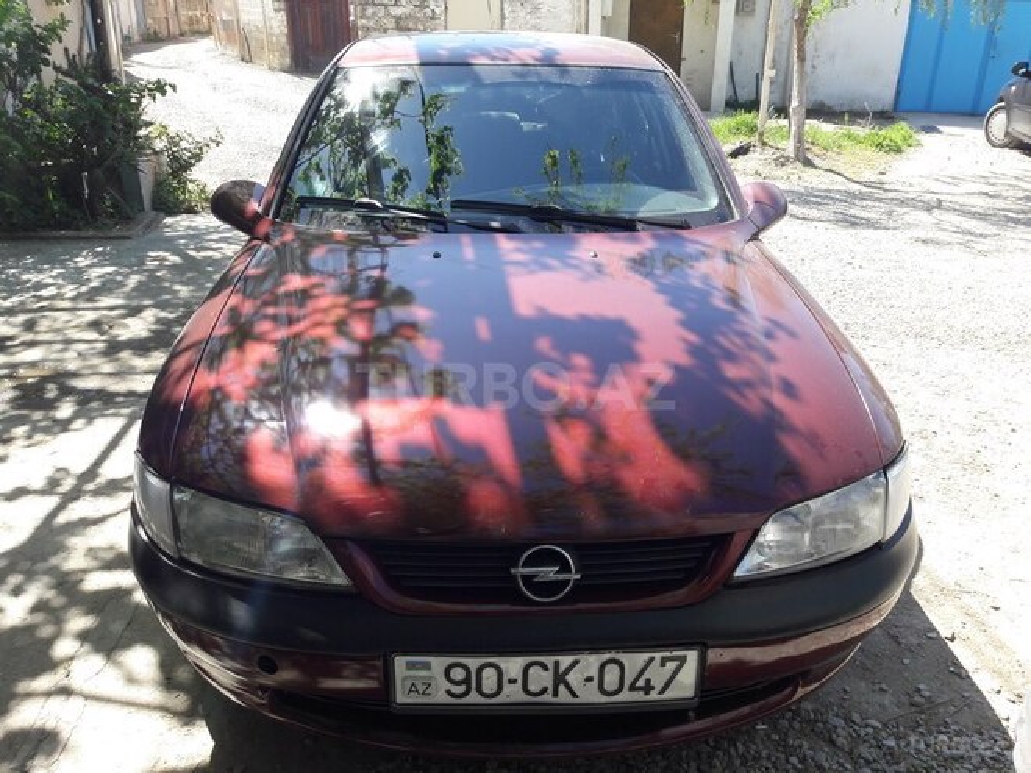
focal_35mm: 28
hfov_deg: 63.4
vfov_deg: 49.7
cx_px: 516
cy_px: 386
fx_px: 834
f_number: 1.9
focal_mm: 3.7
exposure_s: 1/422
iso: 40
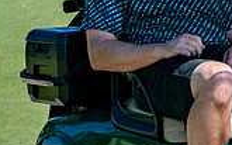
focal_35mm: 543
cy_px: -15
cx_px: 359
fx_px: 3432
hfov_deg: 3.9
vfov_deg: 2.4
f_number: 5
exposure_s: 1/640
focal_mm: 112
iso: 125
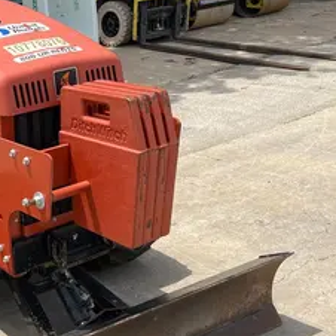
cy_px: 170
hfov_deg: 28.4
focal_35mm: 56
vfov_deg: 30.6
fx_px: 615
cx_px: -10
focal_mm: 5.1
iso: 50
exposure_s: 1/2967
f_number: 1.6
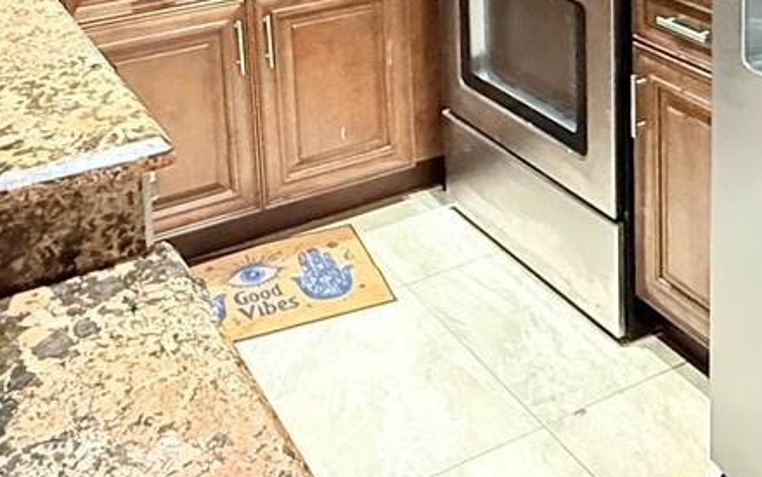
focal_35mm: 54
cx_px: 450
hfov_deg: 37.4
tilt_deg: -8.3
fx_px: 1121
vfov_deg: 21.4
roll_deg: +1.7
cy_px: -165
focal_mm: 2.22
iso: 1000
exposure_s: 1/60
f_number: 2.2
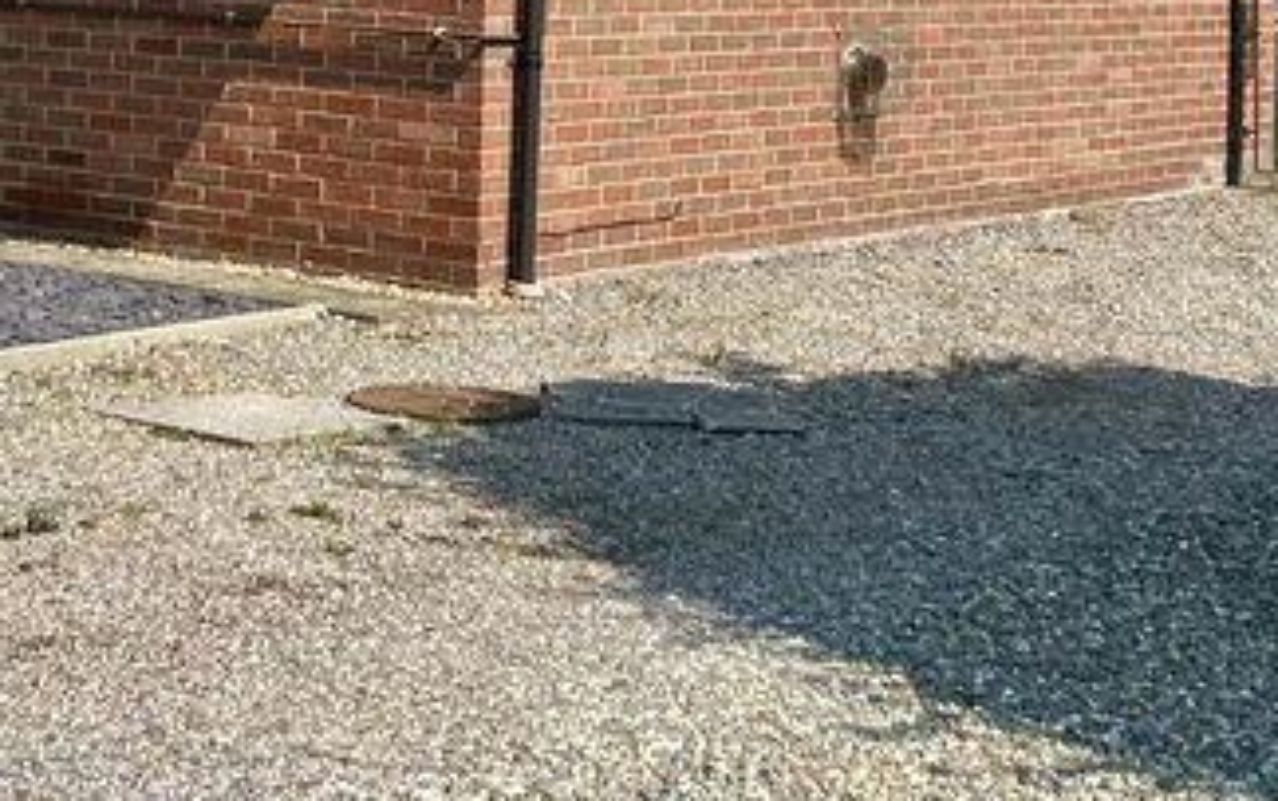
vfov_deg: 14.4
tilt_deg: +1.3
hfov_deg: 23.2
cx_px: 118
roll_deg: -1.1
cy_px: -241
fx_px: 3032
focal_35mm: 87
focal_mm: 5.7
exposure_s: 1/3968
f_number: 1.5
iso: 50
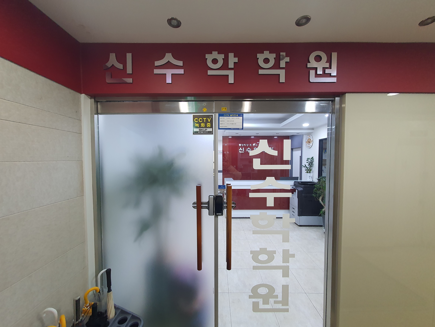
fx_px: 163
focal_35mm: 13
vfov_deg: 89.9
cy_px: 164
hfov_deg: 106.2
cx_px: 218
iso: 320
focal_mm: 1.8
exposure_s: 1/40
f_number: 2.2
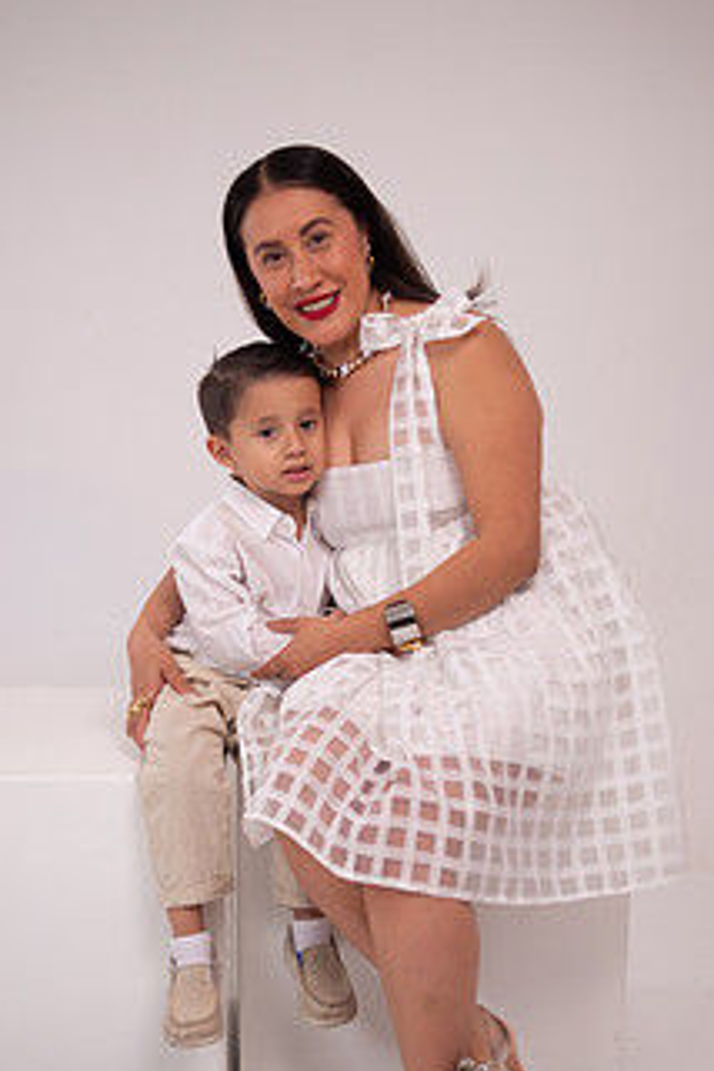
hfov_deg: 27.5
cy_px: 661
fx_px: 1458
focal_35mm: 49
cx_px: 367
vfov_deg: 40.1
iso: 100
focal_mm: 35
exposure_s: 1/250
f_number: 4
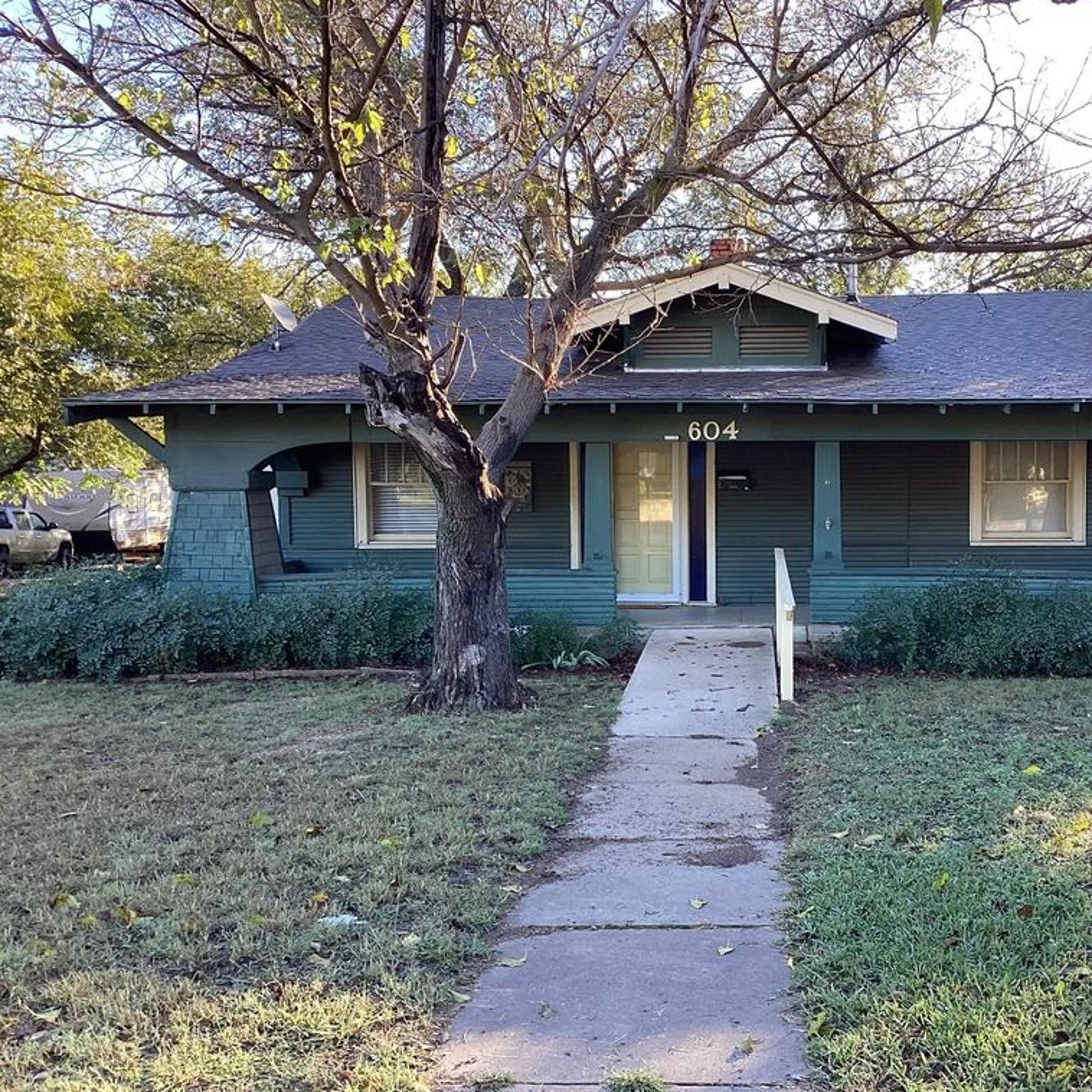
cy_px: 549
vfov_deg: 44.9
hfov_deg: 44.3
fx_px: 1321
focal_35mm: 37
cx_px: 723
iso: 50
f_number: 2.4
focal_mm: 3.3
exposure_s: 1/120
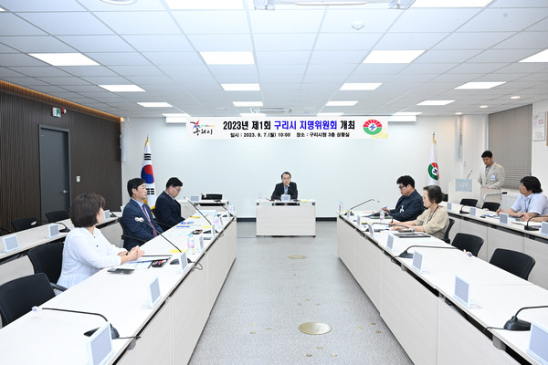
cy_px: 182
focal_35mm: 29
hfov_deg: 63.7
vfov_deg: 45.0
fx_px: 441
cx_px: 274
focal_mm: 29
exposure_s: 1/125
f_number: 8
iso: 1600
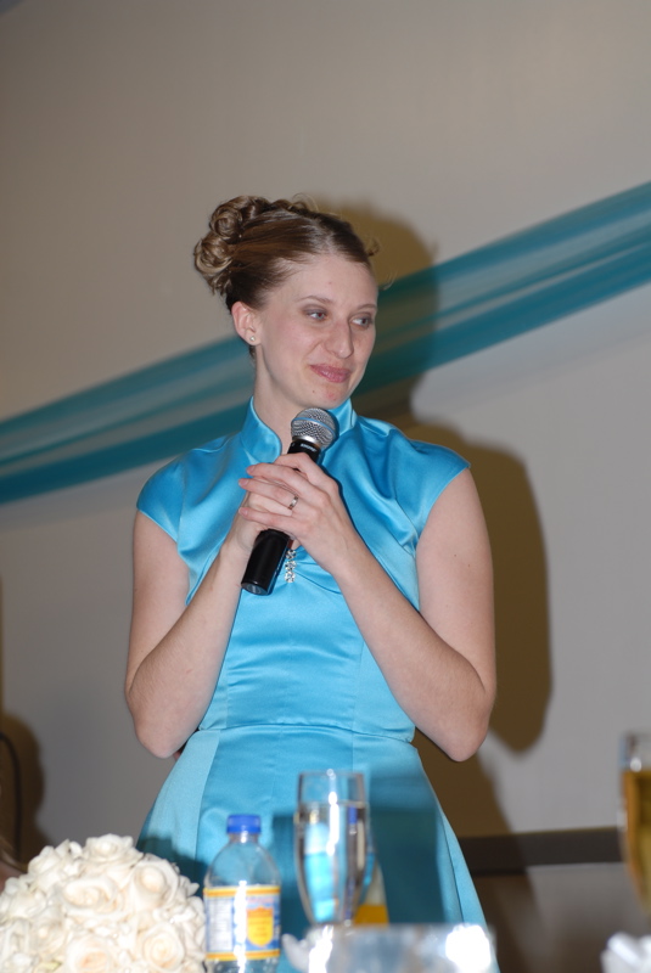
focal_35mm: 105
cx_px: 326
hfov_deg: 13.1
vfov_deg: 19.4
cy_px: 486
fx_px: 2842
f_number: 4
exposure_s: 1/60
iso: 100
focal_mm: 70
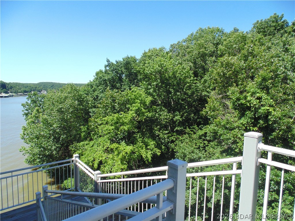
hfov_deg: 76.4
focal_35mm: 22
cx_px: 148
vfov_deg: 61.1
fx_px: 187
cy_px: 110
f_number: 3.1
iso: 80
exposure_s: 1/500
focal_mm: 4
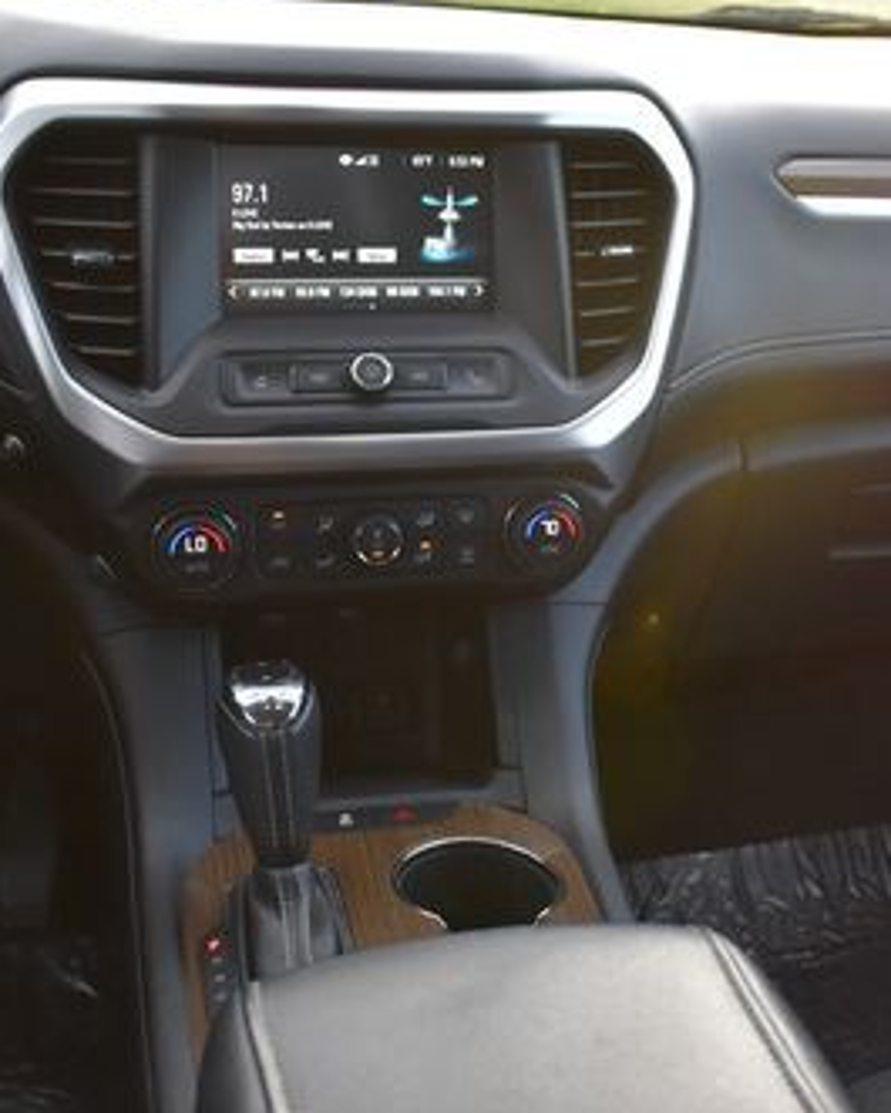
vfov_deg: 38.0
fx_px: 1614
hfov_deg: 30.2
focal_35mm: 49
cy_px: 516
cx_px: 689
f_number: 3.5
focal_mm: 18
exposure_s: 1/200
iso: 800
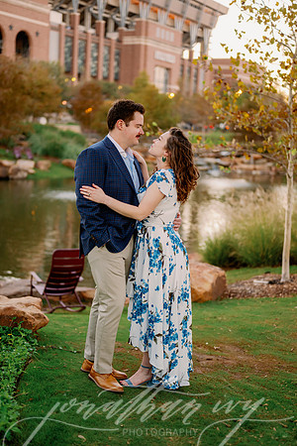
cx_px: 148
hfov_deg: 27.0
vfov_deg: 39.6
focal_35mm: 50
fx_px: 619
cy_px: 223
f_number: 2
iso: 640
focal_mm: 50
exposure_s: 1/500
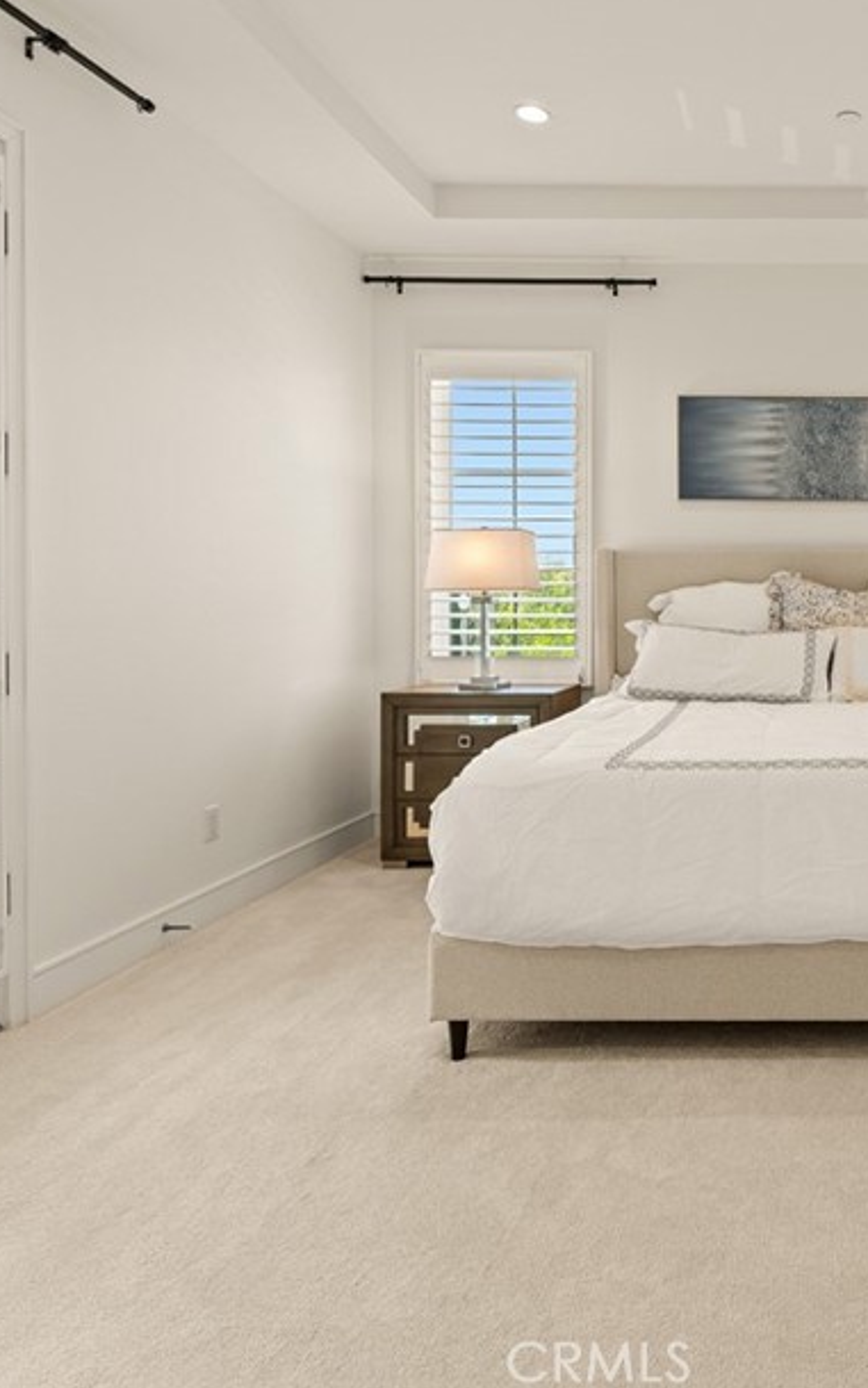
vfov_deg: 74.5
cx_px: 843
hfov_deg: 44.5
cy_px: 617
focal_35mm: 24
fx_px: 908
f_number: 6.3
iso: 320
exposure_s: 1/13
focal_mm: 14
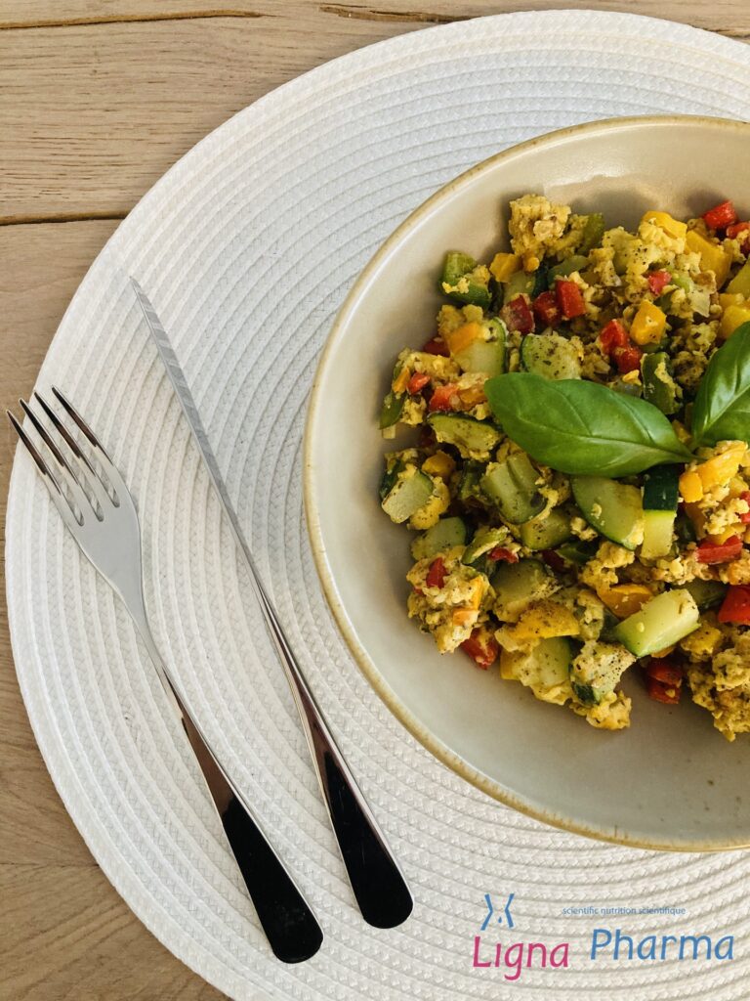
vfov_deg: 63.4
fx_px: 809
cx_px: 375
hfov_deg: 49.7
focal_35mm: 28
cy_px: 500
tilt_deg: -81.7
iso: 320
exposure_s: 1/50
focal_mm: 3.99
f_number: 1.8
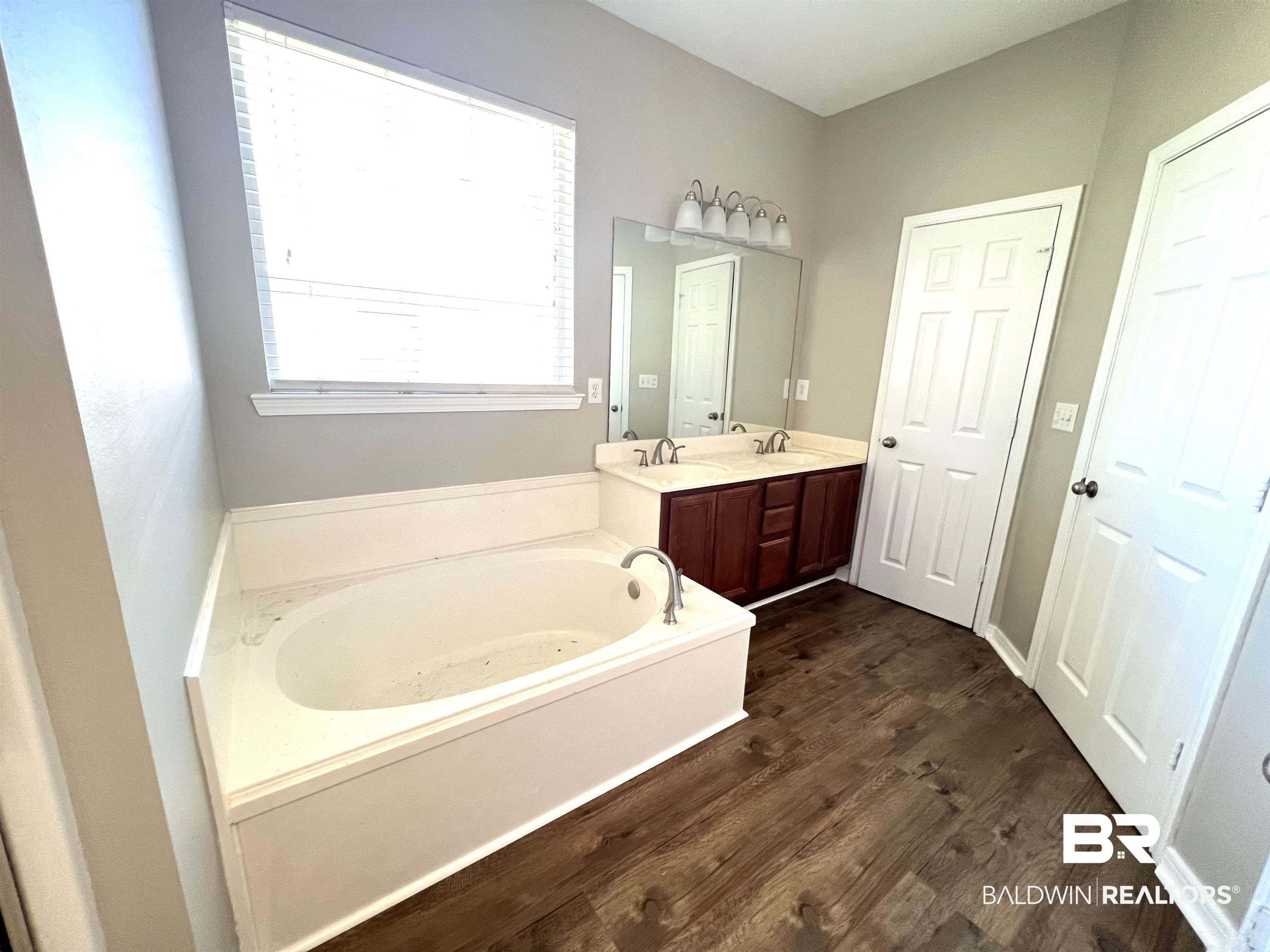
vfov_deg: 89.9
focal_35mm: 13
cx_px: 635
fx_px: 477
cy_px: 476
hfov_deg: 106.2
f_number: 1.8
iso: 250
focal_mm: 1.57
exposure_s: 1/75
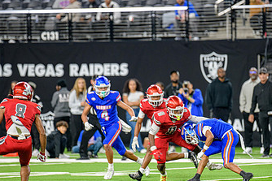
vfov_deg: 3.2
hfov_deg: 4.7
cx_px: 182
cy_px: 141
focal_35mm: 434
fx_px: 3280
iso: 1000
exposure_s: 1/400
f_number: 2.8
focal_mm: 250
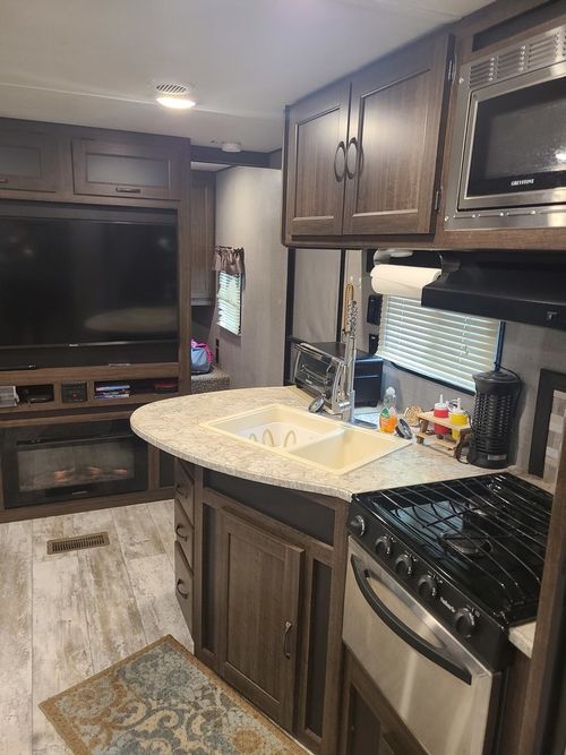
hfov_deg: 53.0
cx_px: 283
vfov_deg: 67.3
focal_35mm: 26
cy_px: 378
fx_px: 567
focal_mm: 5.4
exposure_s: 1/40
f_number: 1.8
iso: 250
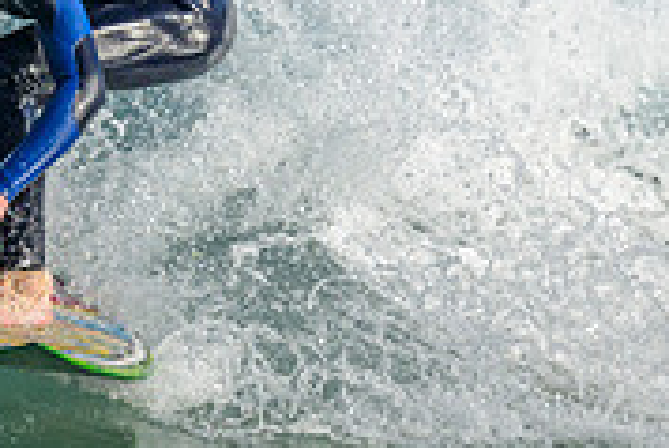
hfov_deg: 0.6
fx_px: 66488
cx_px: -4
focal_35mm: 3575
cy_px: -94
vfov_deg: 0.4
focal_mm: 800
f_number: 8
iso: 360
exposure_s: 1/2000
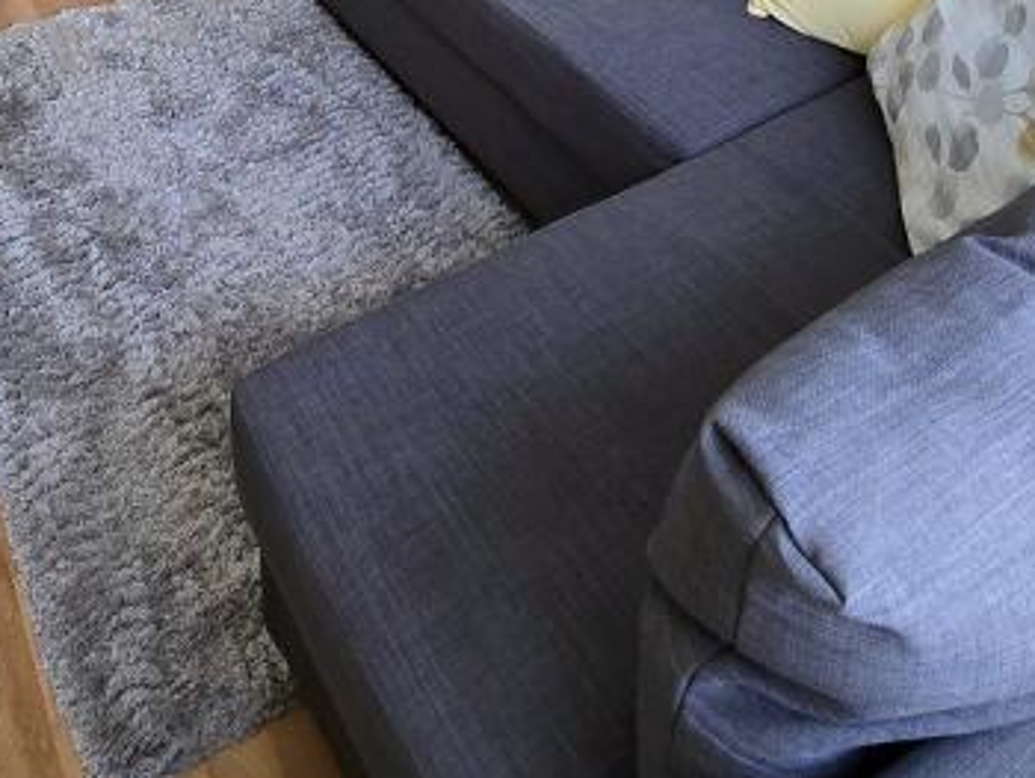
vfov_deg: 28.0
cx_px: 482
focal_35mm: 38
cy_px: -331
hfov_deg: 48.9
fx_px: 1137
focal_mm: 2.2
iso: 160
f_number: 2.2
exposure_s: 1/50
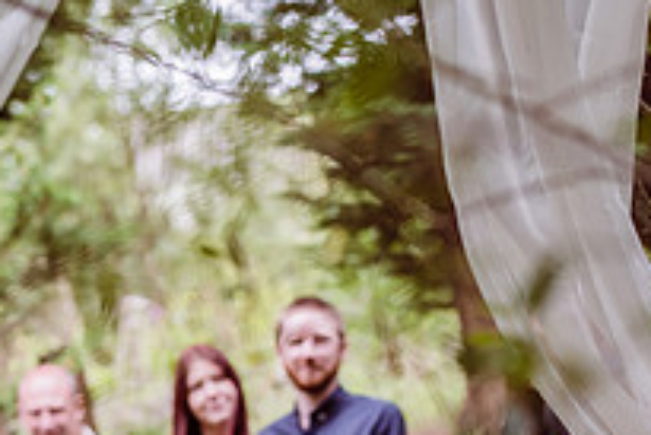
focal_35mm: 198
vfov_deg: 6.9
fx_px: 3583
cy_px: 557
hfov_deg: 10.3
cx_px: 92
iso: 500
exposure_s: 1/320
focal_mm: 70
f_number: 3.5
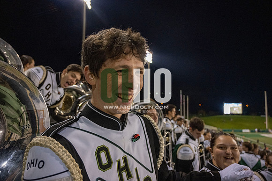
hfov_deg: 73.7
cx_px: 136
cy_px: 90
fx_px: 181
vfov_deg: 53.2
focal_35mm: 24
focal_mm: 24
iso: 3200
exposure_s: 1/500
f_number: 4
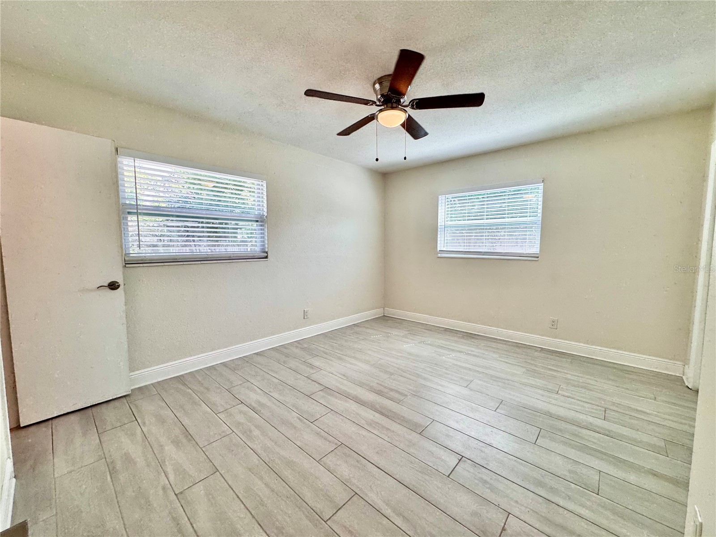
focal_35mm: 14
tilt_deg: -5.7
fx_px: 290
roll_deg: -0.1
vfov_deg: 85.7
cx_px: 358
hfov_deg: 102.1
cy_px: 268
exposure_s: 1/120
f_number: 2.2
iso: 50
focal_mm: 2.22
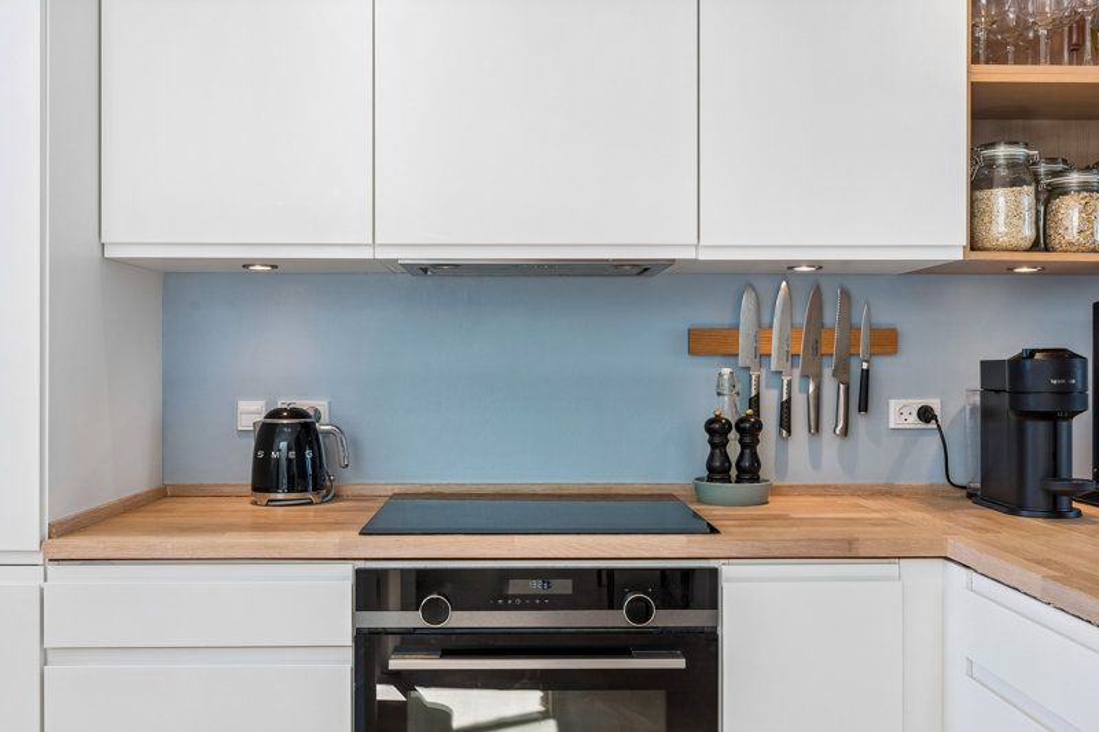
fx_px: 1068
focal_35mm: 35
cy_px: 366
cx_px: 550
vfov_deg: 37.8
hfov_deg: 54.4
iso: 200
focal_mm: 35
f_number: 11
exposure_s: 1/90
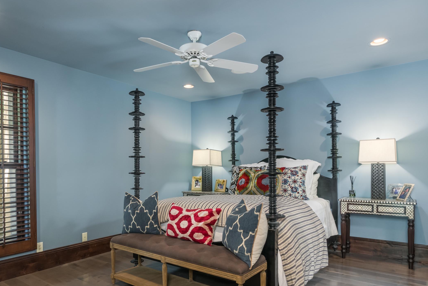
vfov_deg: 54.6
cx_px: 194
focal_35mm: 23
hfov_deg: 75.9
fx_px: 273
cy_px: 175
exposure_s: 1/2
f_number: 8
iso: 1000
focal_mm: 16
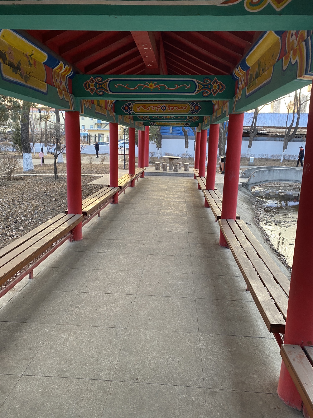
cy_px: 209
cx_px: 156
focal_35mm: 26
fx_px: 313
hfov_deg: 53.1
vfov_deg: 67.3
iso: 80
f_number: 1.8
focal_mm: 4.25
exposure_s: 1/50
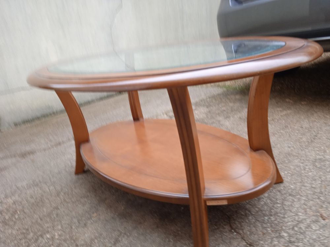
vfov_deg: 49.7
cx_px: 165
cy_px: 124
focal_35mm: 28
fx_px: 267
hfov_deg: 63.4
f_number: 2.2
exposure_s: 1/50
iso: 194
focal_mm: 3.43
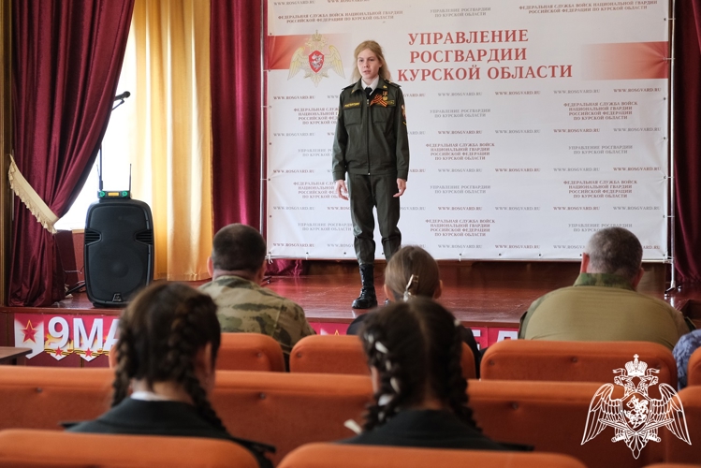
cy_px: 234
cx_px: 350
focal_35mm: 76
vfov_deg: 18.0
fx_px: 1480
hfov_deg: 26.6
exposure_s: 1/60
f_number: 4
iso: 1600
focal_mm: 50.5
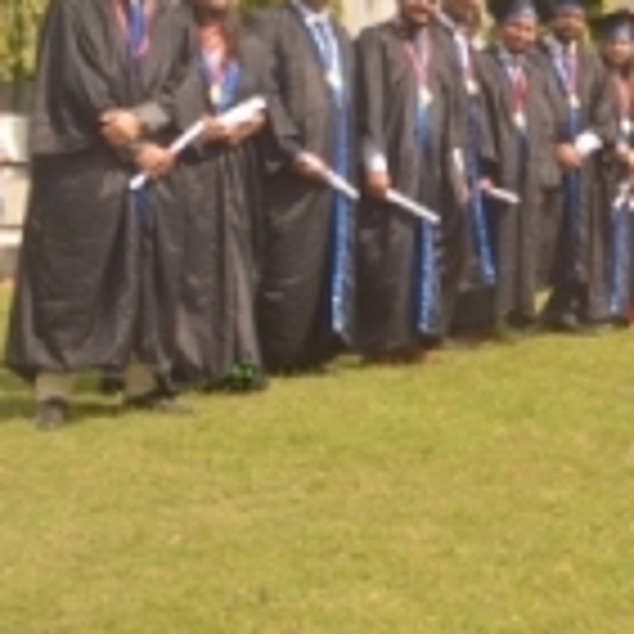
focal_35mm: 73
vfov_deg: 23.1
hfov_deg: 20.2
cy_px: 81
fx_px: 1513
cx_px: 967
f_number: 20
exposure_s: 1/200
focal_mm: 18
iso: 1000
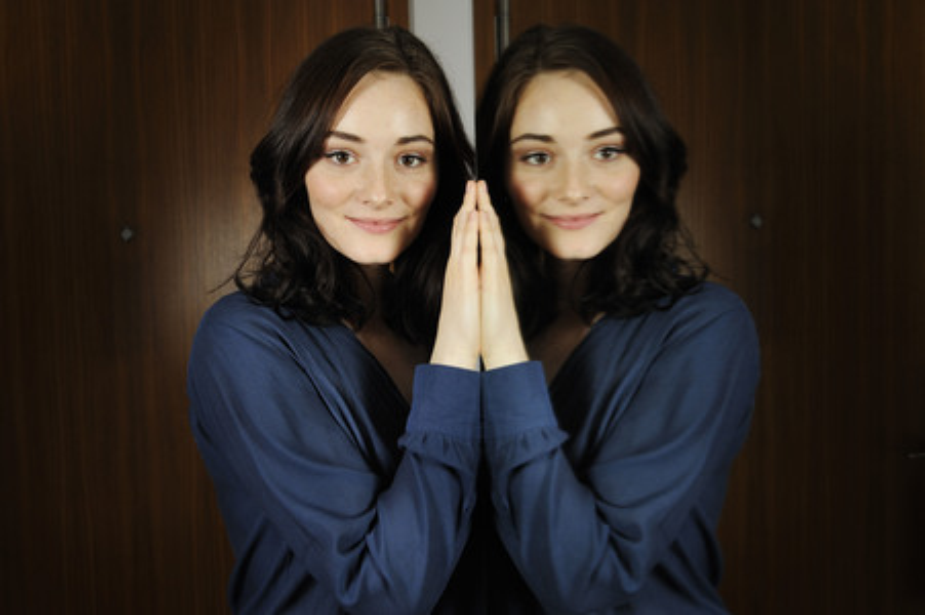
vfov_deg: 41.1
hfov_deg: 58.8
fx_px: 822
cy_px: 308
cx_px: 462
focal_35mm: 32
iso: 640
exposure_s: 1/320
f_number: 5
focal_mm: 32
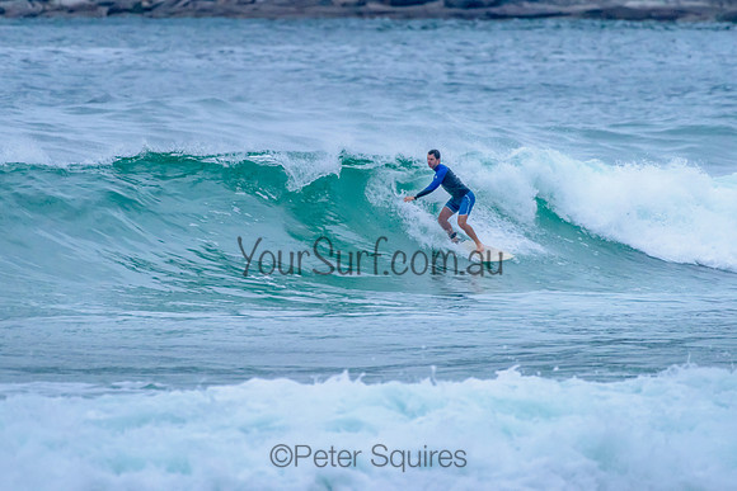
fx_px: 12544
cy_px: 190
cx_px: 345
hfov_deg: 3.4
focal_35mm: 613
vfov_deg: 2.2
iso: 2200
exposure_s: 1/2000
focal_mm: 500
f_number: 5.6
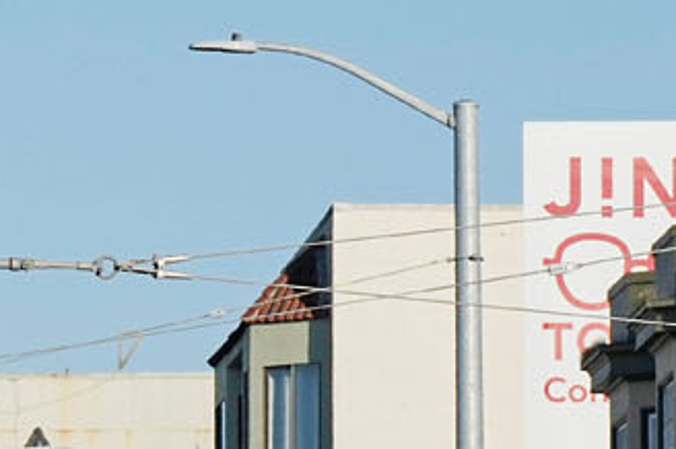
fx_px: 13525
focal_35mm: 721
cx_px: -1147
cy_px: 682
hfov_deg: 2.8
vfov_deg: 1.9
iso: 400
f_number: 8
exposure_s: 1/1600
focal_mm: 120
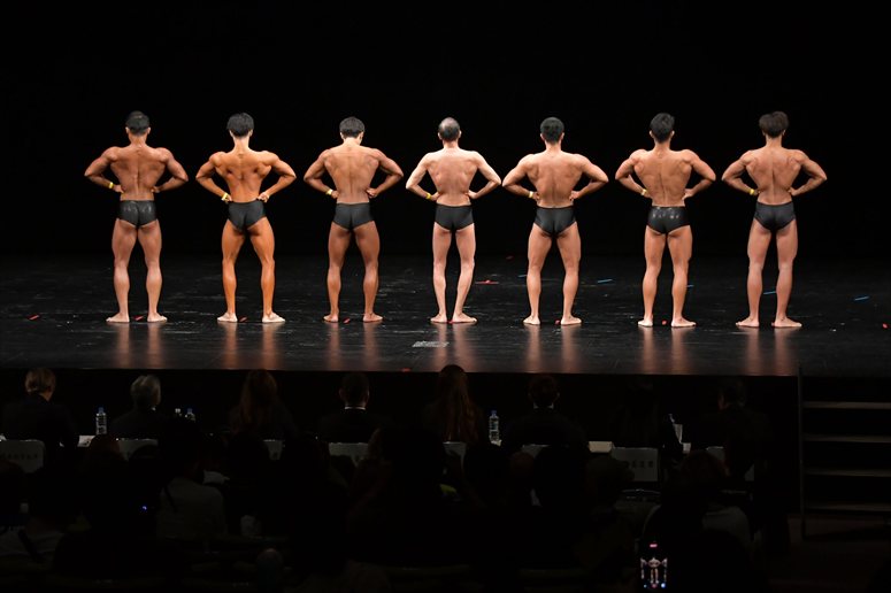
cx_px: 446
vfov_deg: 12.7
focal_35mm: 108
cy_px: 296
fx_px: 2672
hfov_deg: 18.9
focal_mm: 72
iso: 3200
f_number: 5.6
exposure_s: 1/400
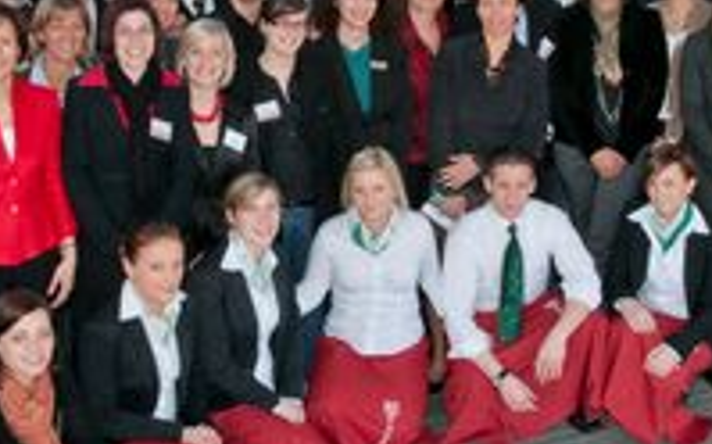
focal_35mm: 63
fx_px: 1221
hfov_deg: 32.5
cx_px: 361
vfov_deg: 20.3
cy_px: 86
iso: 400
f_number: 11
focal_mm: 16
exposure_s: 1/100
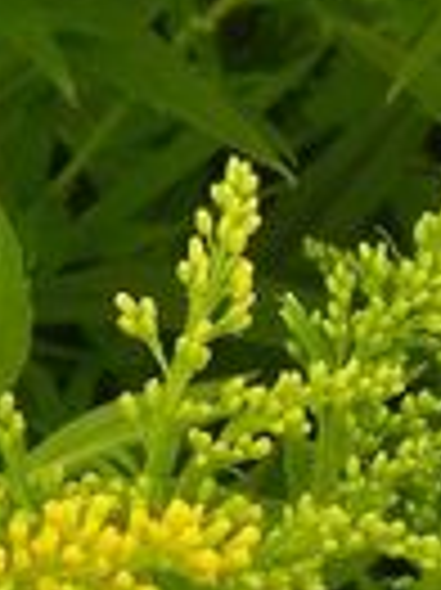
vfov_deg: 3.8
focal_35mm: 519
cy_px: -468
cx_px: 405
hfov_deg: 2.9
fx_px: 8830
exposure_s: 1/500
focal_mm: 15.1
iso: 160
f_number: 4.5
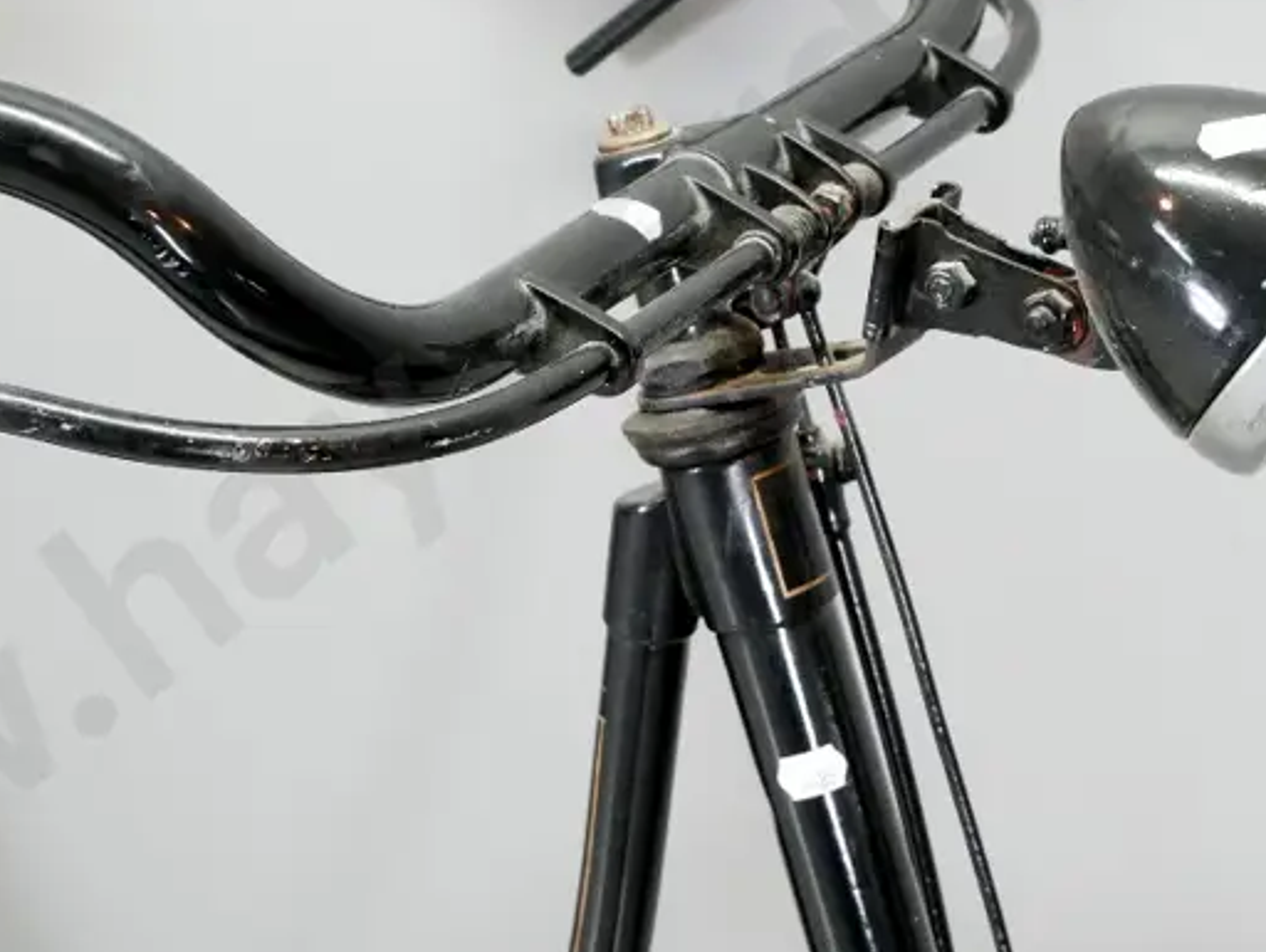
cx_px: 569
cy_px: 300
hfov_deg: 22.2
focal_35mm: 88
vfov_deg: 16.8
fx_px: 3221
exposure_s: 1/30
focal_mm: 22
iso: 3200
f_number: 5.6
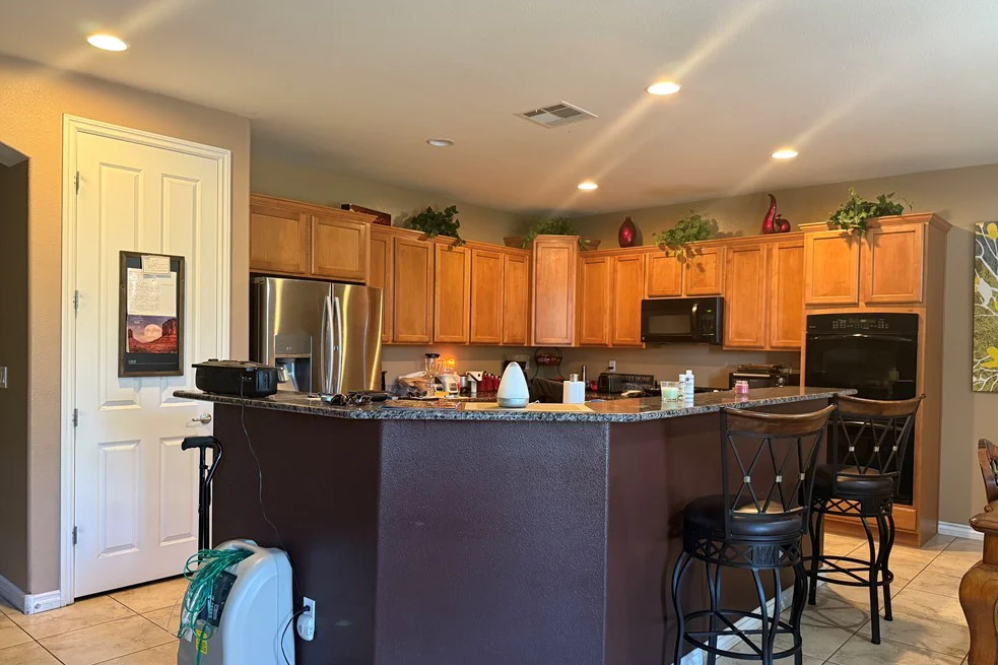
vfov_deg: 49.5
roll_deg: -1.0
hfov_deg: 69.4
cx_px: 505
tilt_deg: -0.2
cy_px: 353
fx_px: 721
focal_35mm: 26
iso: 400
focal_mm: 6.76
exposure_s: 1/60
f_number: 1.78
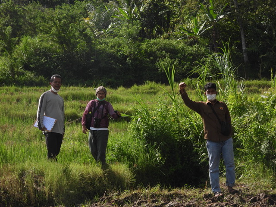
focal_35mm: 95
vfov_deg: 15.6
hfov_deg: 20.7
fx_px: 757
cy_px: 104
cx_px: 138
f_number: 4
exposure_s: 1/800
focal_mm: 17
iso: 100
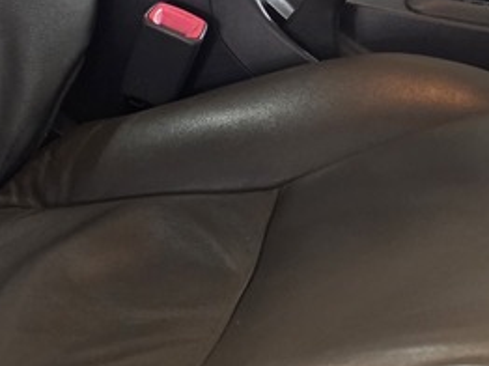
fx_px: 1270
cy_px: -136
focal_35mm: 90
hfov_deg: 21.4
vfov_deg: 15.4
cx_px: 418
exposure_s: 1/100
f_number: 1.7
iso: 1000
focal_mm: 6.25
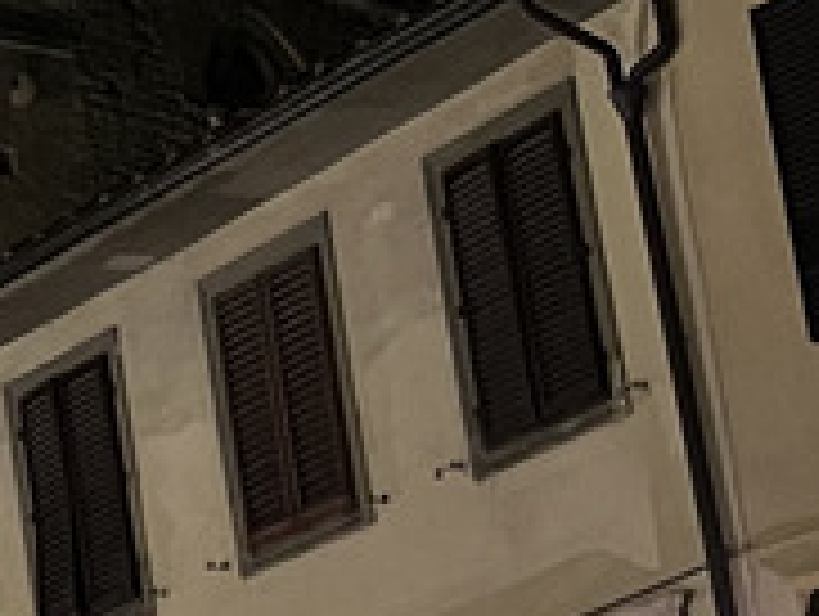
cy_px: 571
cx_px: -1422
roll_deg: +2.3
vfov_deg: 8.7
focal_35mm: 171
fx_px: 4051
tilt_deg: +15.7
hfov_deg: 9.6
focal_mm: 5.7
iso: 500
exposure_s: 1/33
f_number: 1.5
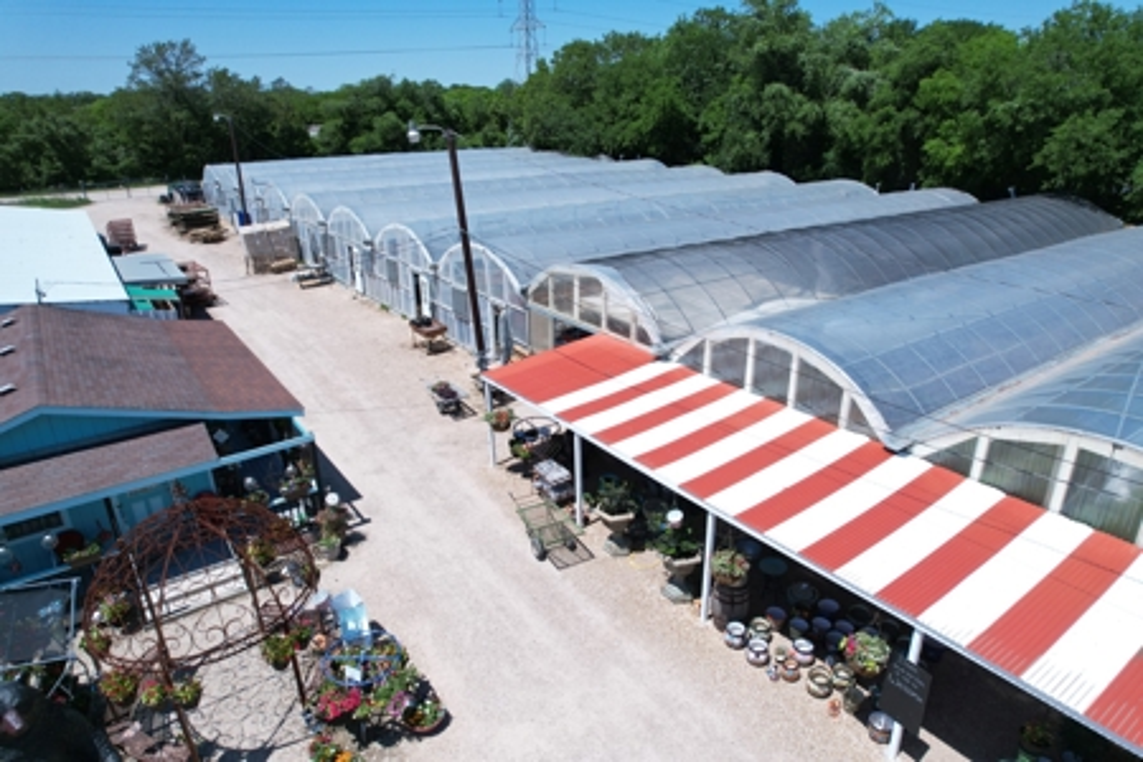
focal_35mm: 22
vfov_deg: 57.2
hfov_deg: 78.6
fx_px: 698
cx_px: 572
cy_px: 381
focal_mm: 8.38
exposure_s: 1/2000
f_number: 2.8
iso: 100
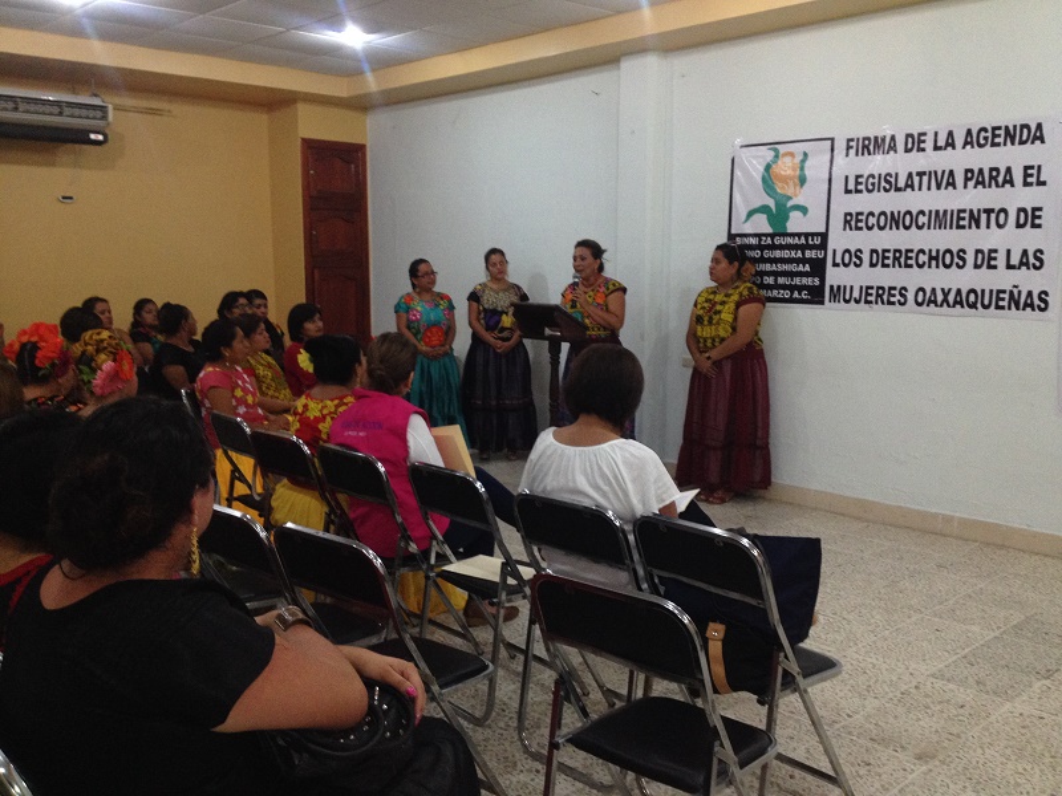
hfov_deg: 52.6
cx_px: 531
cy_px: 398
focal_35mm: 35
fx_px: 1074
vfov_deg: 40.7
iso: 200
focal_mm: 4.28
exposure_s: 1/20
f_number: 2.4
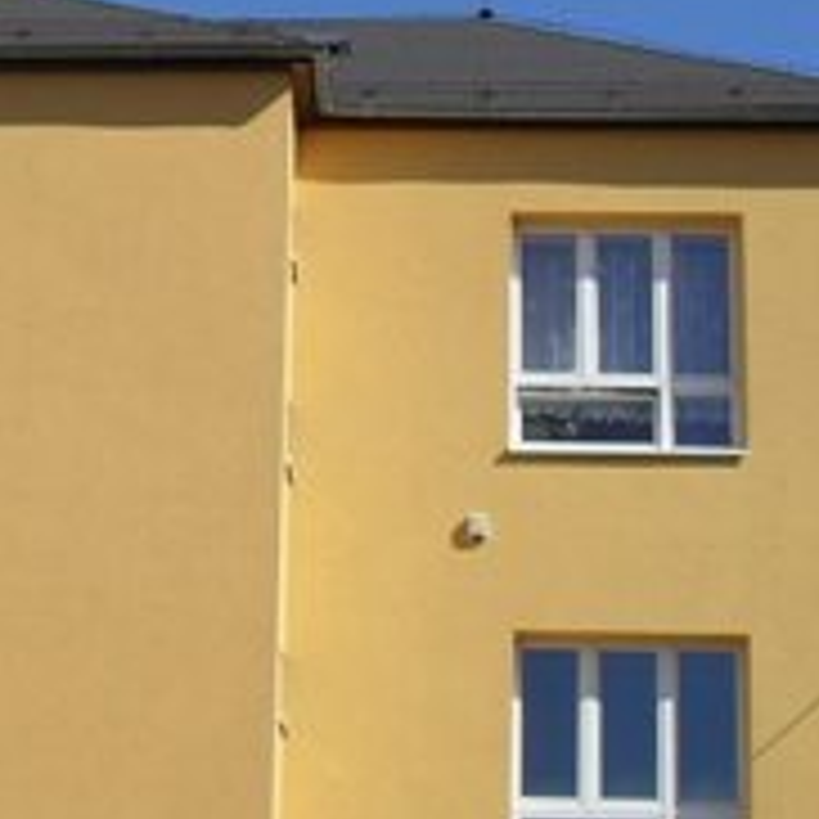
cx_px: -94
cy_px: 378
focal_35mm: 110
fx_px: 2944
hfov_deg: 15.4
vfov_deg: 15.8
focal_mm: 6.3
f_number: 8.4
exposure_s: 1/250
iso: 100
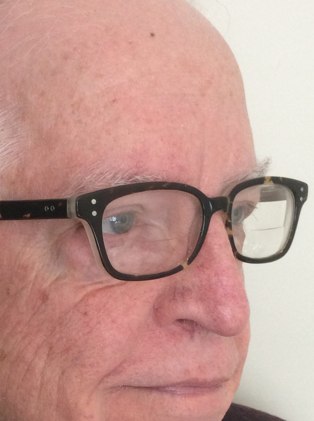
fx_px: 764
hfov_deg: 22.7
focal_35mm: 63
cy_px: 276
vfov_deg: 30.6
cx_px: 38
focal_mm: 3.3
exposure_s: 1/24
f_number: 2.4
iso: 100
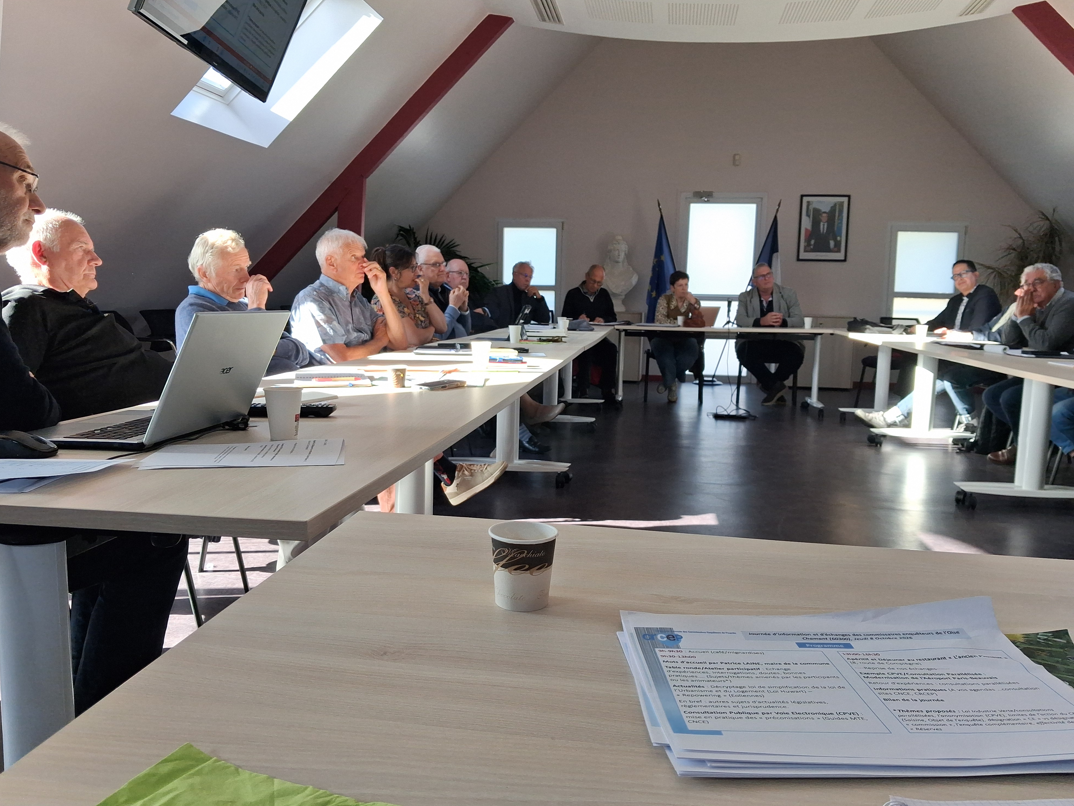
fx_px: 869
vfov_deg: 49.7
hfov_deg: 63.4
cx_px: 519
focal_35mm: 28
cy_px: 415
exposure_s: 1/100
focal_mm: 4
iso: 40
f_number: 1.8
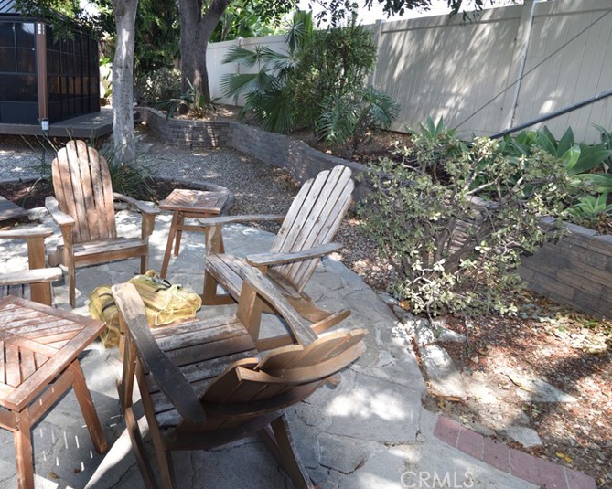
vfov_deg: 60.0
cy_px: 181
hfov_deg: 70.6
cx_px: 206
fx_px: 417
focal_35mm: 23
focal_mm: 16
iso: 200
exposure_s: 1/125
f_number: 5.6
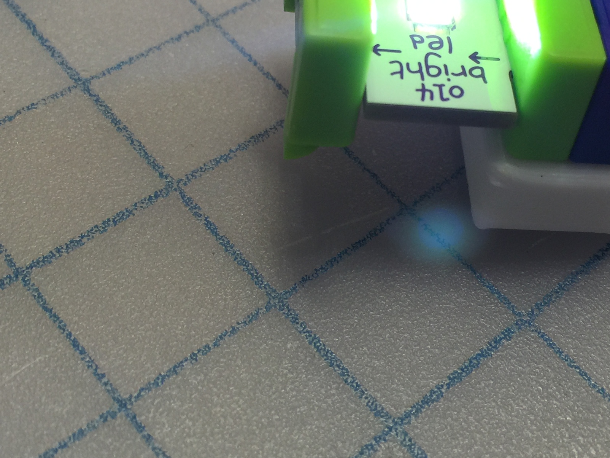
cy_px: 127
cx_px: 432
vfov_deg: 24.6
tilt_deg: -48.7
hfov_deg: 32.3
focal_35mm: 59
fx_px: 1040
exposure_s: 1/30
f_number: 2.2
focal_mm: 4.15
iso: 32
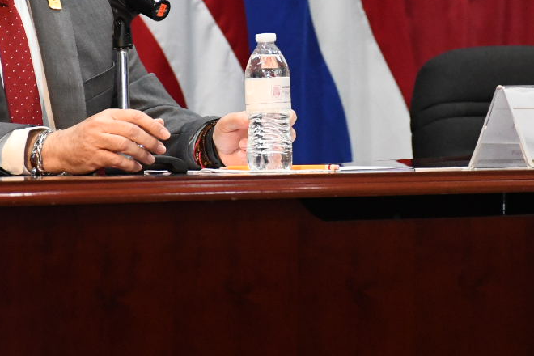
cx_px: 353
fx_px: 5458
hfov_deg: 5.6
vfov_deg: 3.7
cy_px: 95
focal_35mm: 368
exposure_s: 1/125
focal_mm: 100
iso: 4000
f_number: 5.6
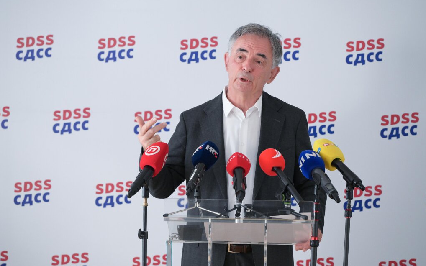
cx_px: 214
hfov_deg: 17.0
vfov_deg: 10.6
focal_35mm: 123
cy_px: 140
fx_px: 1428
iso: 3200
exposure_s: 1/125
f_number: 4
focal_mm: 120
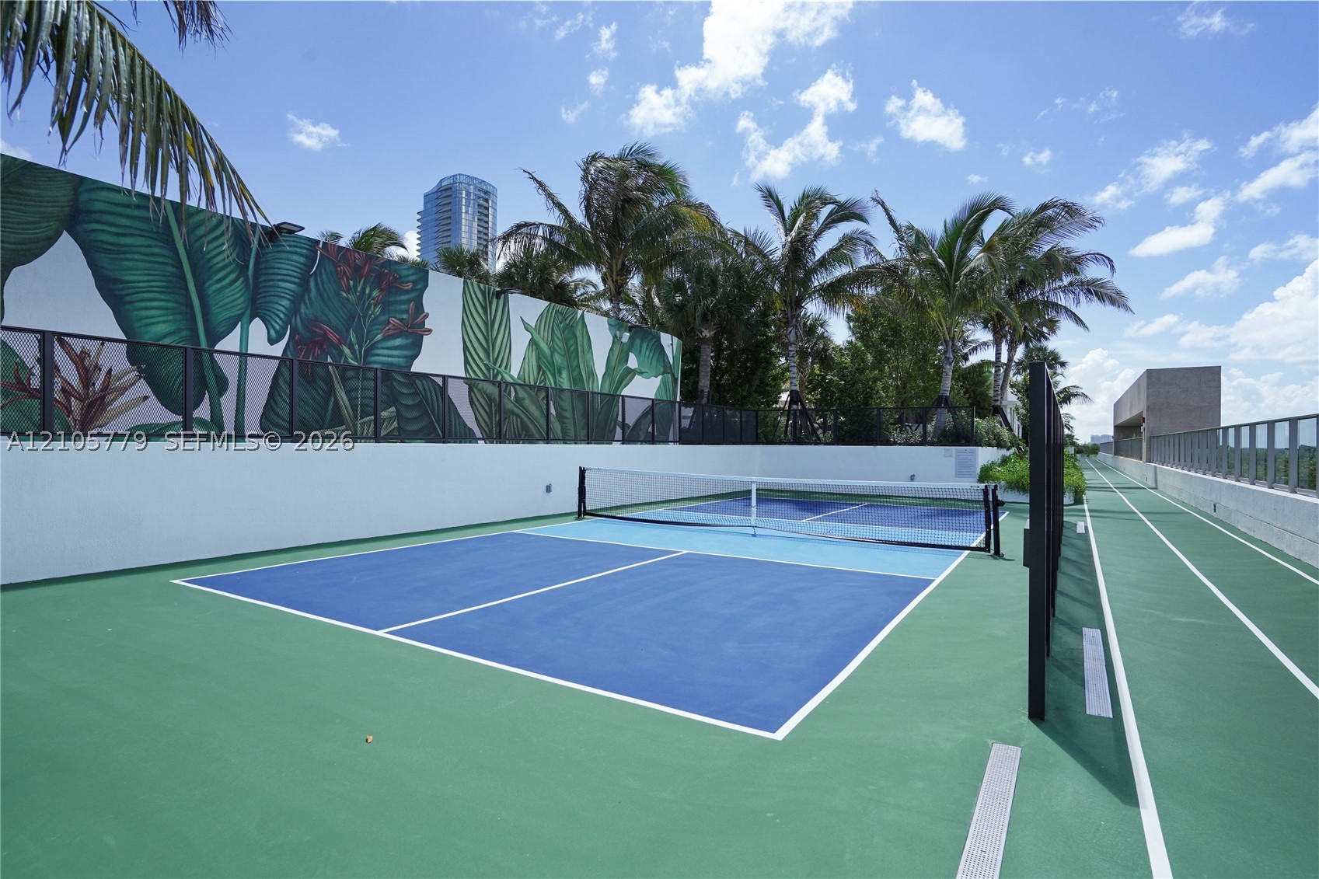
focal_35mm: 18
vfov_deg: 67.4
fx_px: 659
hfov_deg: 90.0
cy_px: 440
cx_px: 660
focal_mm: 18
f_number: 8
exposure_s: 1/400
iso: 400
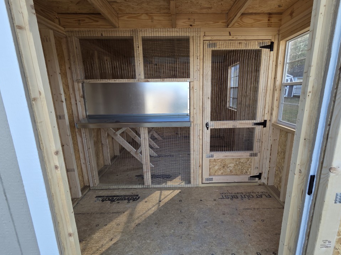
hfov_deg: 101.9
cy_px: 122
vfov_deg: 85.6
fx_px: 138
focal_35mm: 14
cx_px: 183
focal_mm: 2.2
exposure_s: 1/305
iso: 50
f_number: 2.2
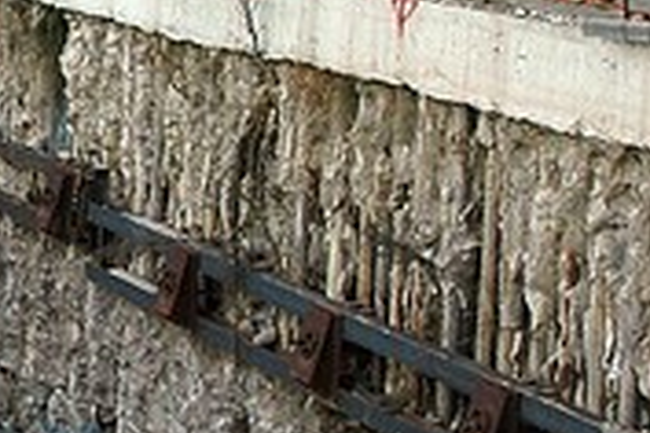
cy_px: 55
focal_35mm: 144
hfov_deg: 13.3
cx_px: -386
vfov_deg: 9.5
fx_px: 2597
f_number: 4.8
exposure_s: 1/125
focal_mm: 17
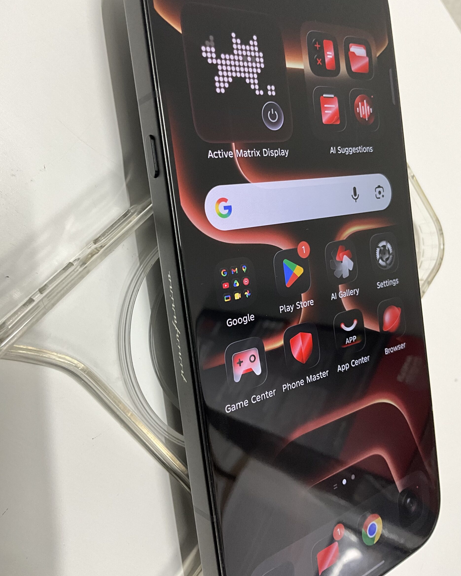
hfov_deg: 47.1
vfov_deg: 57.1
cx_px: 225
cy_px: 265
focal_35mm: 31
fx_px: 529
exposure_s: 1/60
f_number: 1.8
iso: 50
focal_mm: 3
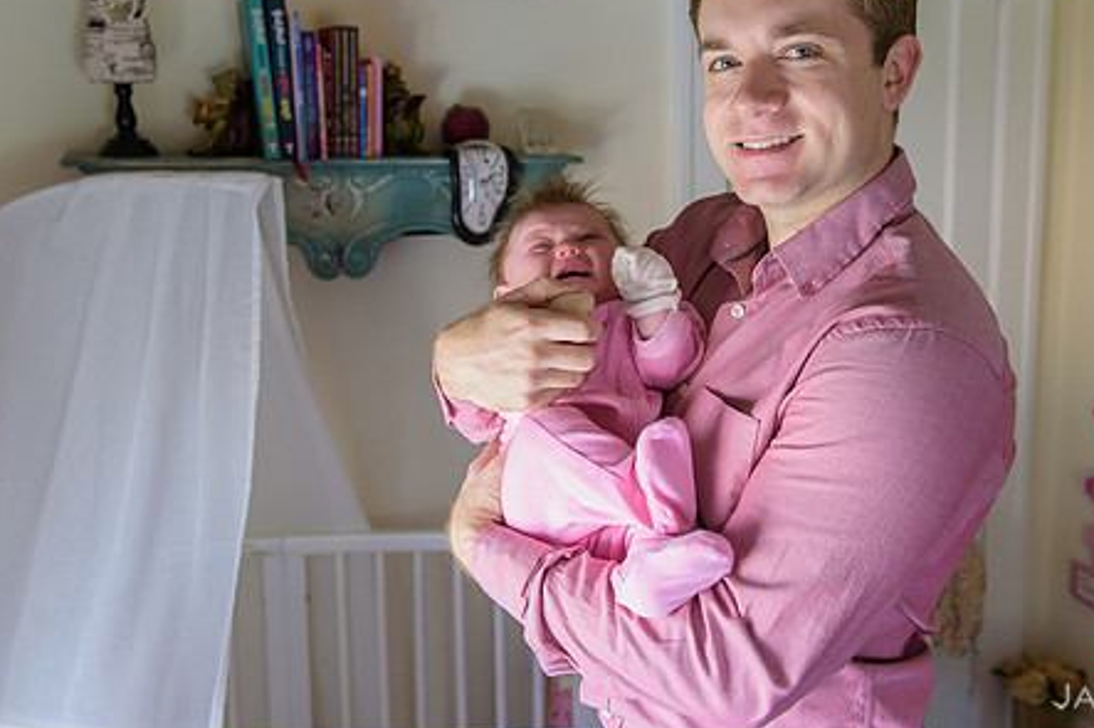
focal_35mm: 38
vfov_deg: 34.9
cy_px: 285
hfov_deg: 50.7
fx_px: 1154
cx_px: 573
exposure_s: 1/250
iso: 1600
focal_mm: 29
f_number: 3.2
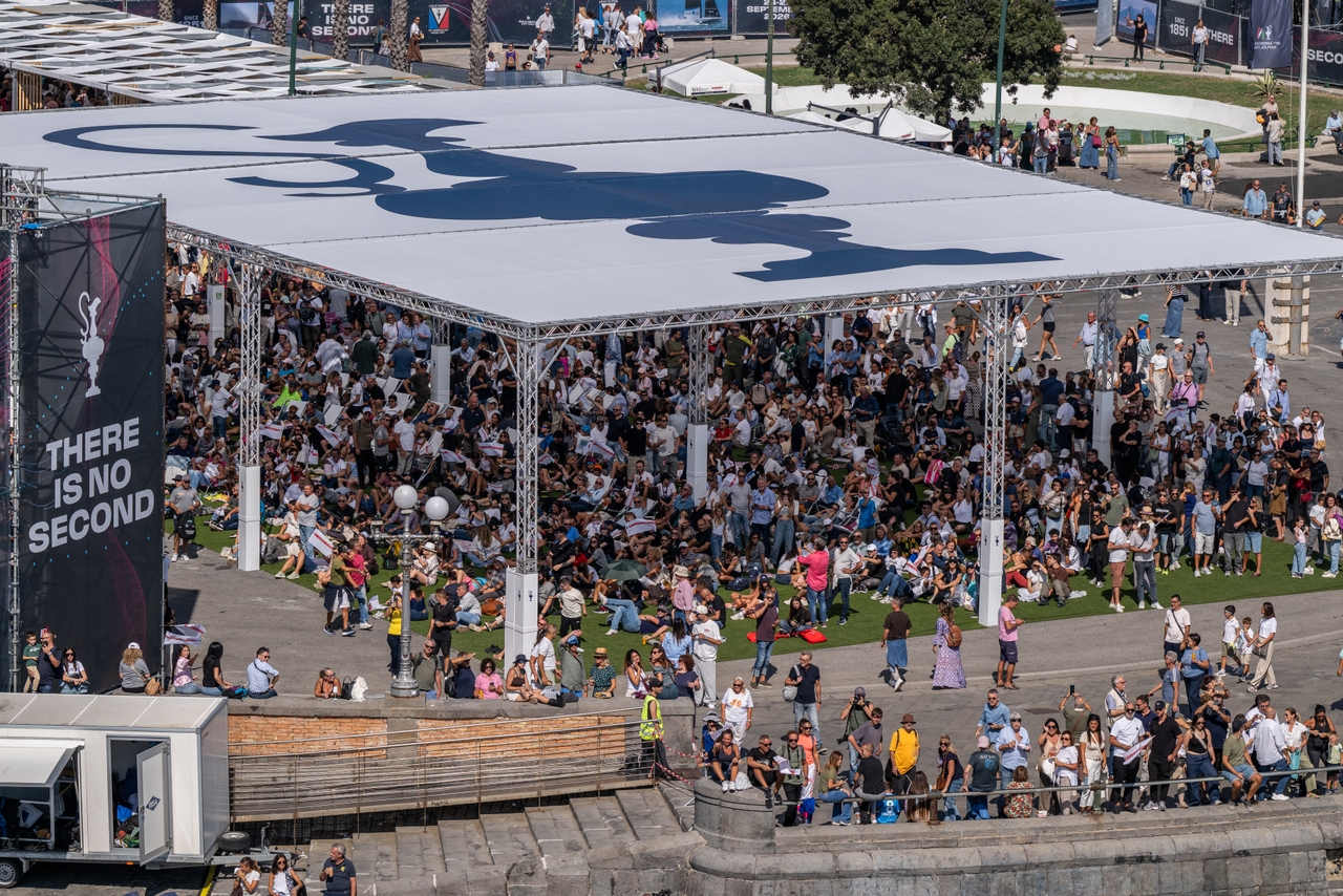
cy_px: 457
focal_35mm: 158
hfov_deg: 13.0
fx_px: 5886
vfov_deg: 8.7
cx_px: 666
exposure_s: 1/2000
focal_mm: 140
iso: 250
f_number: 6.3
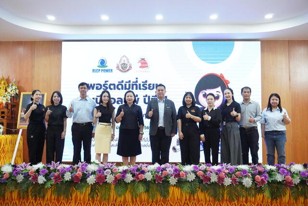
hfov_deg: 49.5
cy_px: 103
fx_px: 334
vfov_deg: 34.2
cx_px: 154
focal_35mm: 39
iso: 12800
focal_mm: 26
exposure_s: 1/320
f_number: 5.6
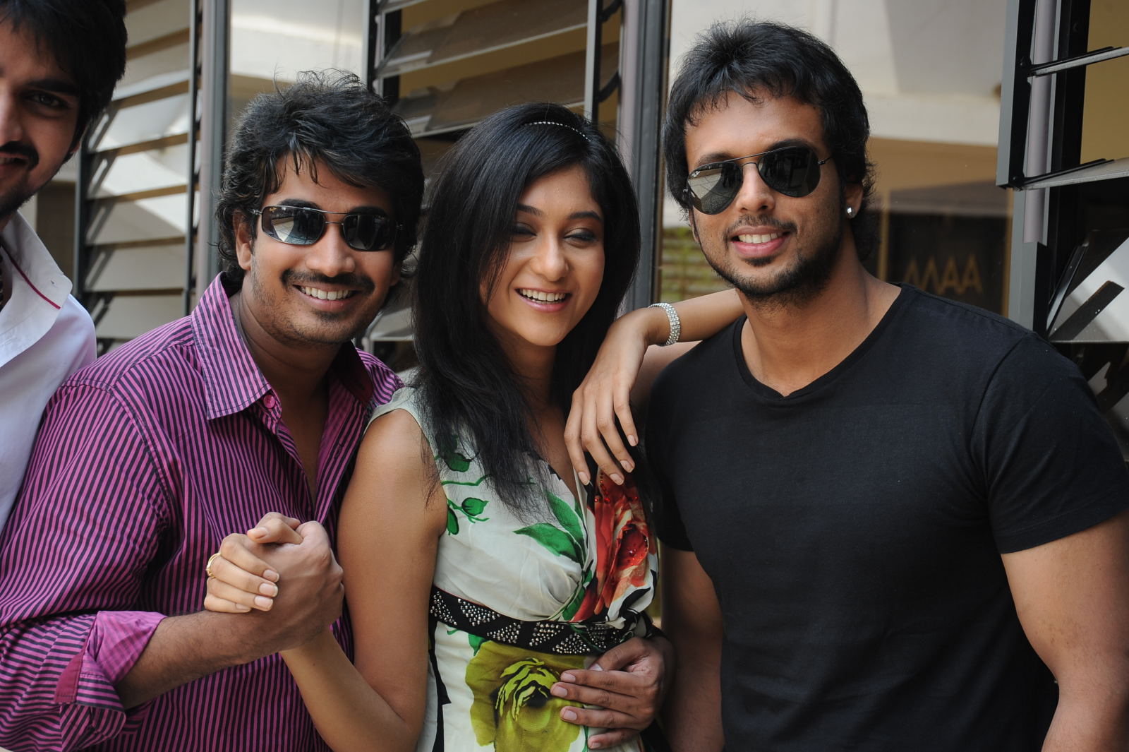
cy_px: 376
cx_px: 564
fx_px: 2037
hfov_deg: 31.0
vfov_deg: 20.9
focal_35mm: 65
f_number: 7.1
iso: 320
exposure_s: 1/125
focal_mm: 65
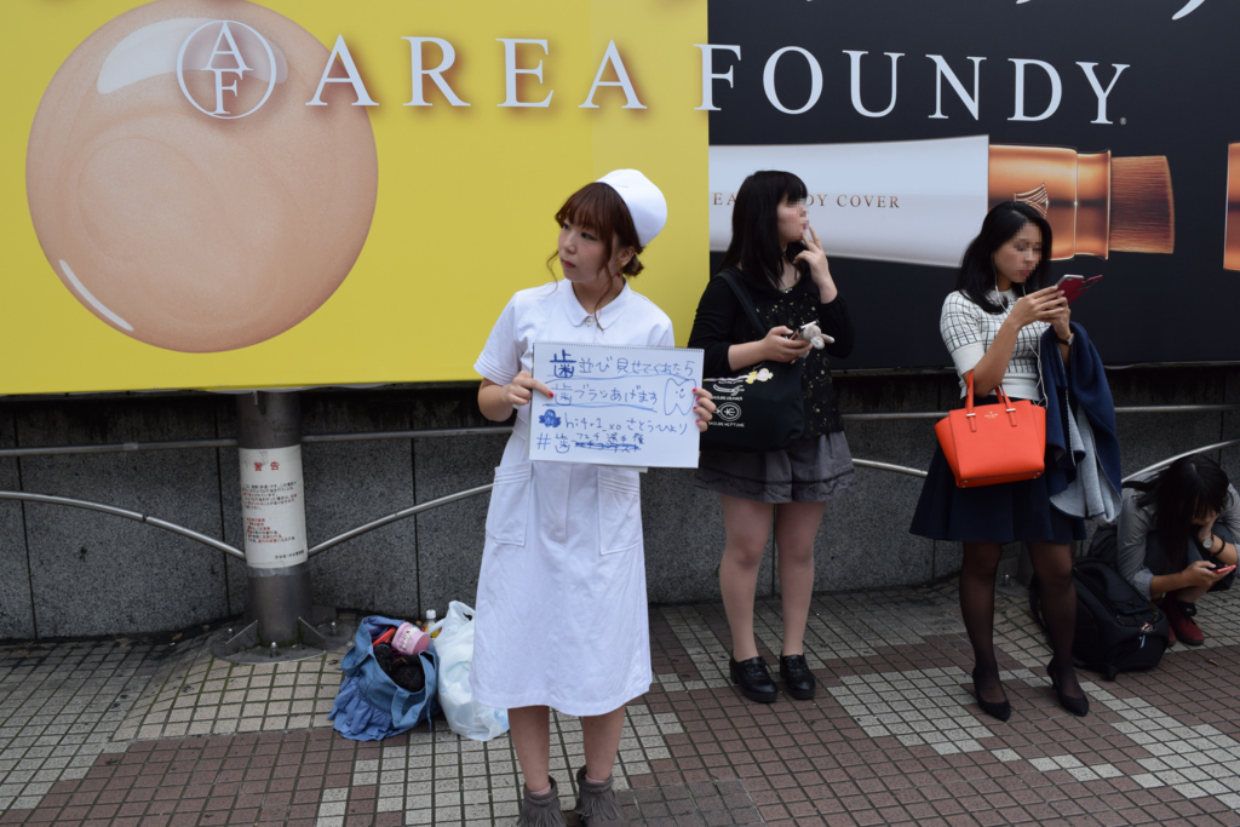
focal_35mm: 30
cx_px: 620
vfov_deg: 43.6
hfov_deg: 61.9
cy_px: 414
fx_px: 1033
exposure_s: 1/250
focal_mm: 20
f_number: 8
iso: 280
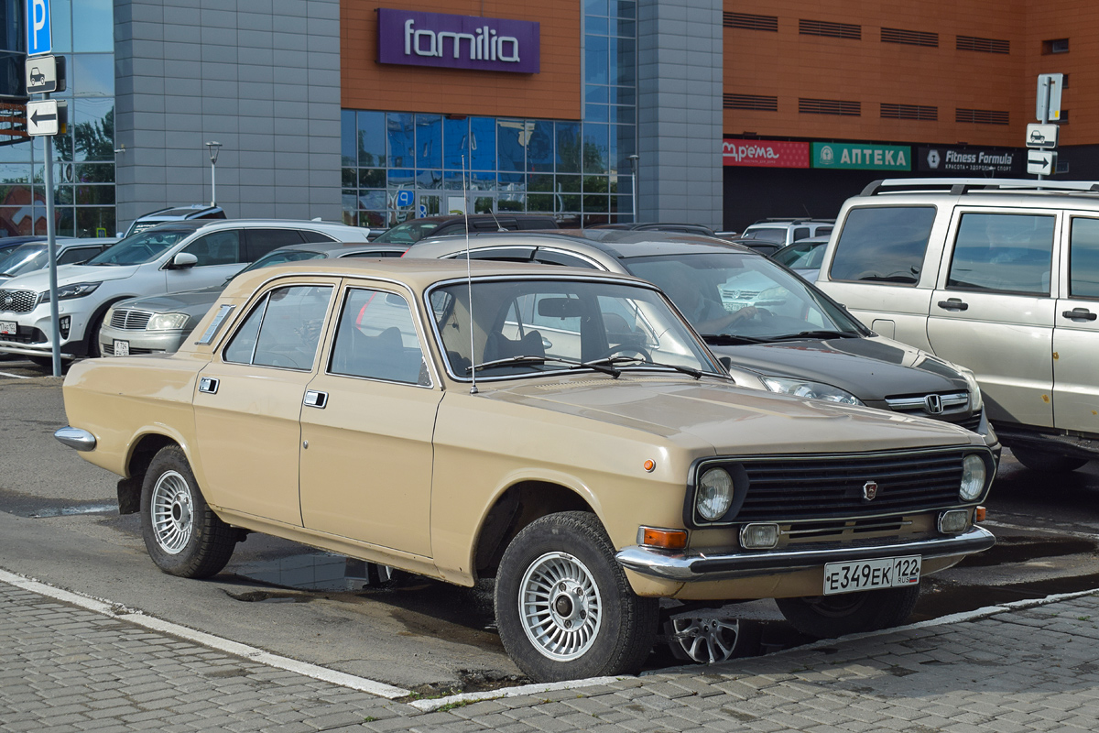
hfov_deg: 35.1
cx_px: 550
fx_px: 1740
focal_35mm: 57
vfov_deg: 23.8
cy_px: 366
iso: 200
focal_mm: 38
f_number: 6.3
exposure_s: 1/800
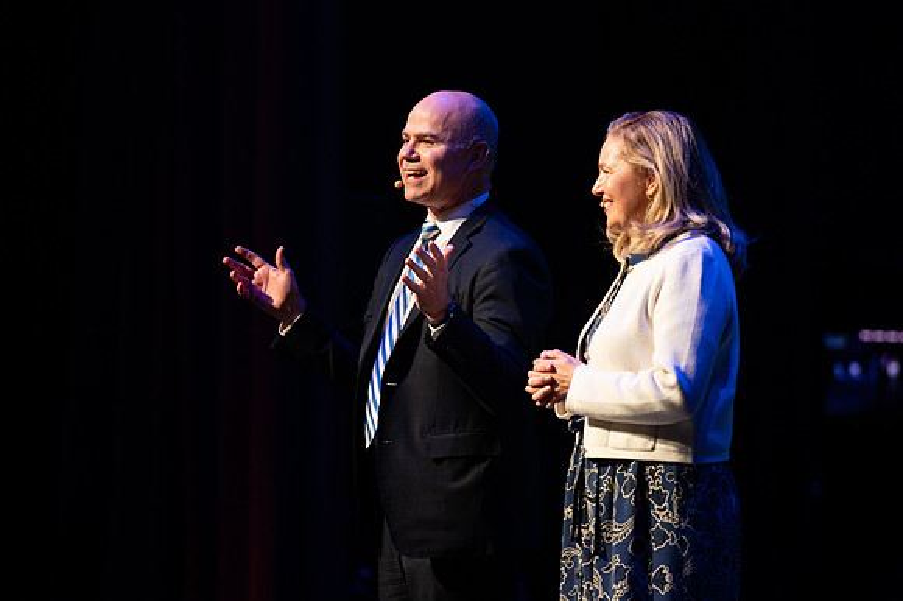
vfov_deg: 5.8
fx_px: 5882
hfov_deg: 8.8
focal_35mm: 235
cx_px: 480
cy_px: 297
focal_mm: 175
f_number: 2.8
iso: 1600
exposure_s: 1/250
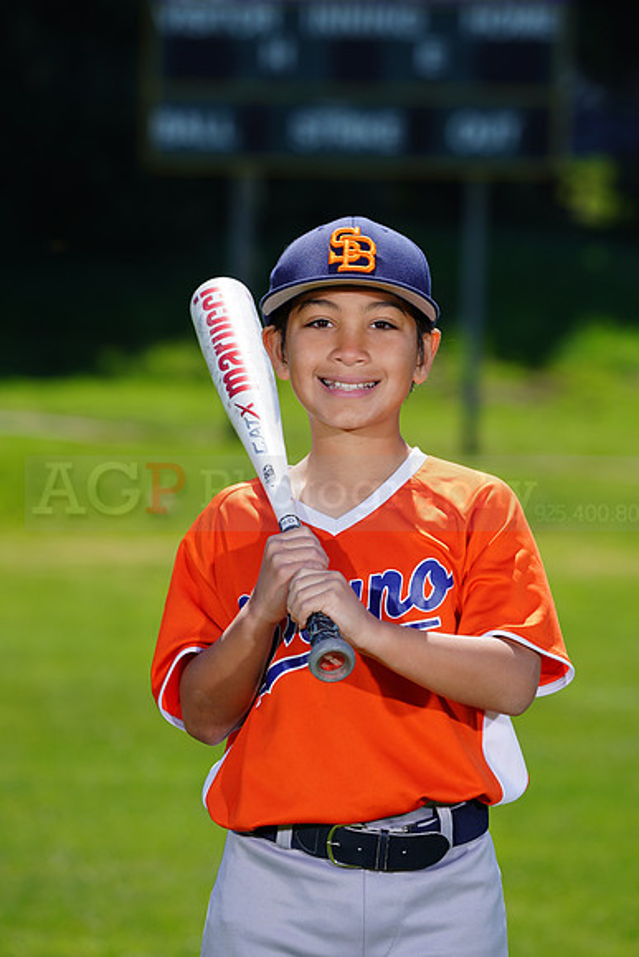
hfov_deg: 5.3
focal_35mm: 259
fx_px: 6891
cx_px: 320
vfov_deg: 7.9
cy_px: 478
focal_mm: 259
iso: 100
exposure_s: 1/250
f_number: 8
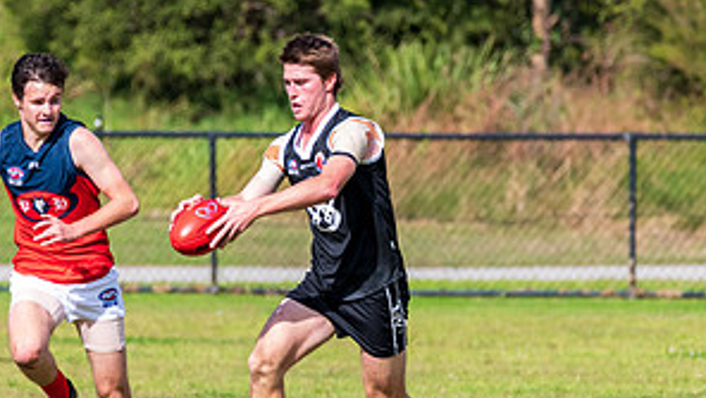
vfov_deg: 1.4
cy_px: 354
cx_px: 234
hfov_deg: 2.4
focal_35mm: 896
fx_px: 16786
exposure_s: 1/1600
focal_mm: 400
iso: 800
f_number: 8
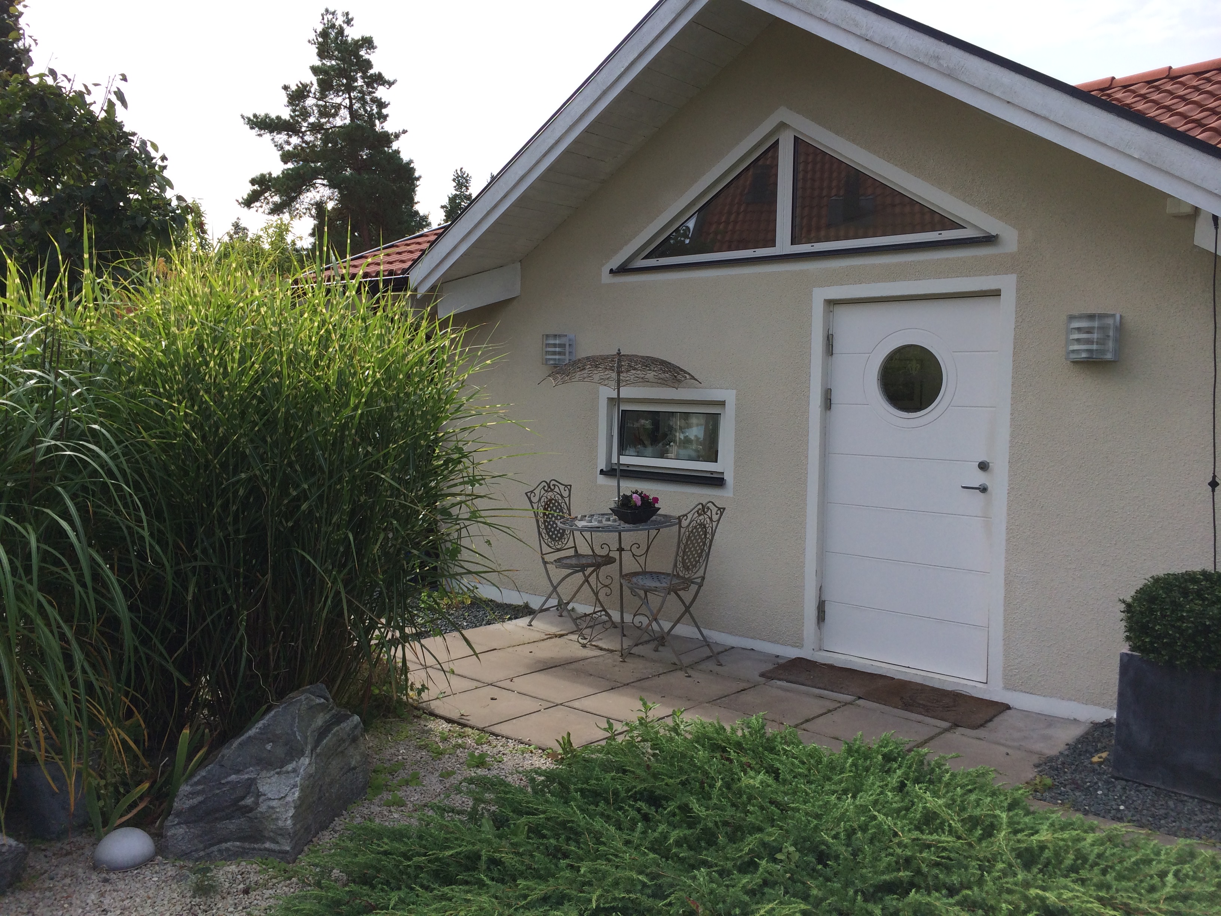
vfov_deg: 46.8
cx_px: 610
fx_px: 1058
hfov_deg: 60.0
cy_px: 458
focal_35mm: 30
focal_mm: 4.12
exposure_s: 1/1282
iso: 32
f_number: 2.2
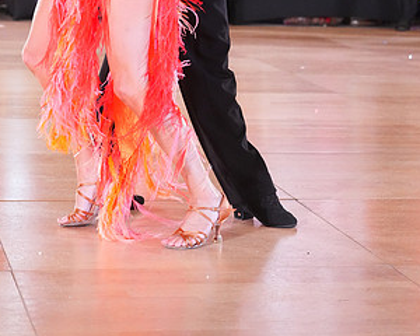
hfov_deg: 15.2
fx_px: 1579
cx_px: 183
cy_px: -49
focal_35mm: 127
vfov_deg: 11.9
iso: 5000
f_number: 4.5
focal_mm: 70
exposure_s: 1/250
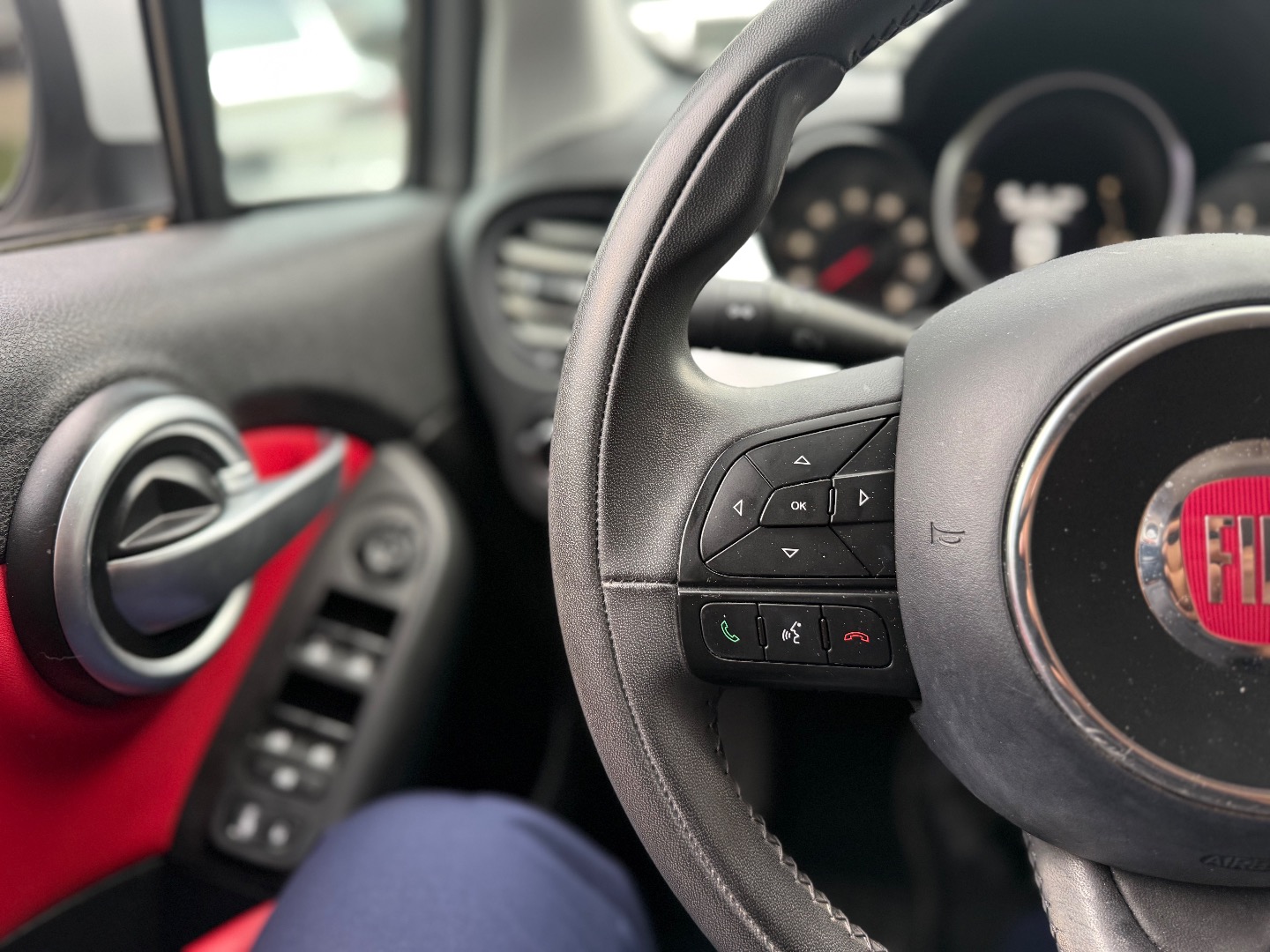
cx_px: 635
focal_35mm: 24
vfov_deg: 56.8
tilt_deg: -22.2
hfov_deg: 71.6
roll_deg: +0.1
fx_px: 881
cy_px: 476
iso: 200
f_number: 1.78
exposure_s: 1/60
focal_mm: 6.76
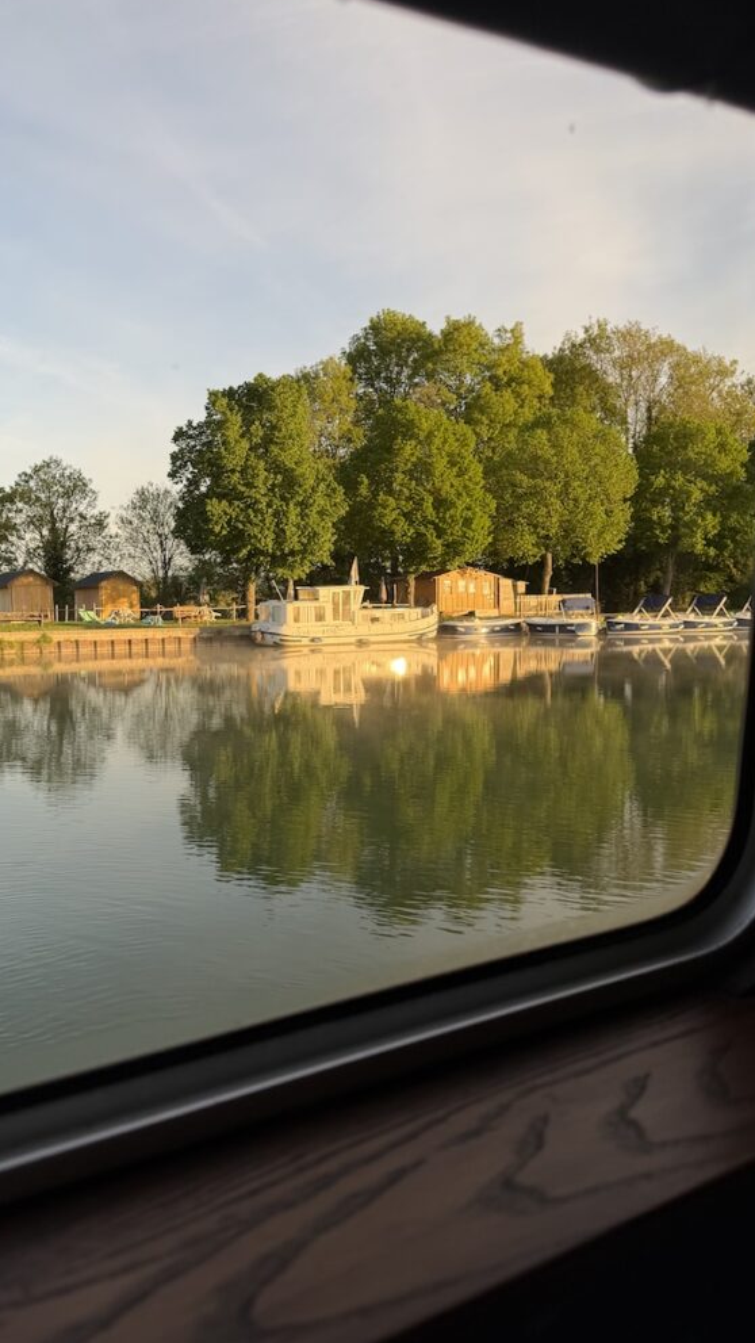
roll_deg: +0.4
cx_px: 292
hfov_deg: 42.6
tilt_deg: -4.7
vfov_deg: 69.9
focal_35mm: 27
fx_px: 961
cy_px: 676
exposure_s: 1/521
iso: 80
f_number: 1.78
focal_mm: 6.76
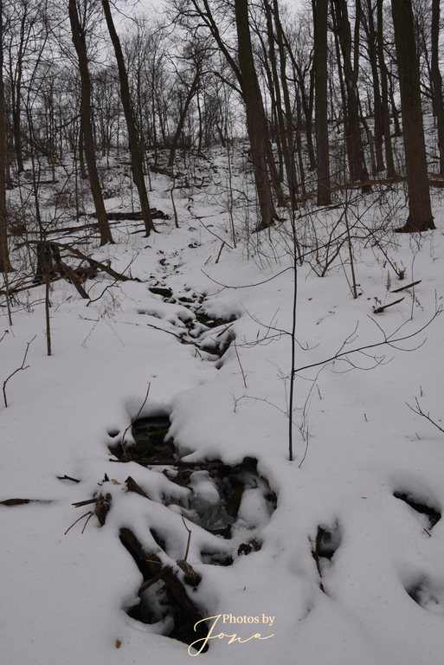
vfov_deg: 63.6
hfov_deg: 45.0
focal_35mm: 29
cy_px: 332
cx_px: 222
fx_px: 536
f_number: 16
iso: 100
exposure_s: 1/25
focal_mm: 29
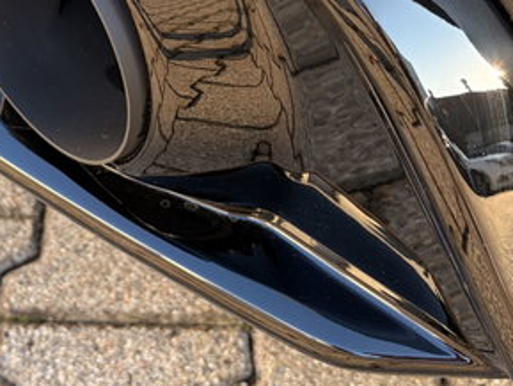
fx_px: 1023
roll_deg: +2.8
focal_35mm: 69
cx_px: 117
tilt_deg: -29.1
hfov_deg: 27.7
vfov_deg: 20.7
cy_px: 14
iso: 50
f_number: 1.6
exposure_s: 1/122
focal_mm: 5.96
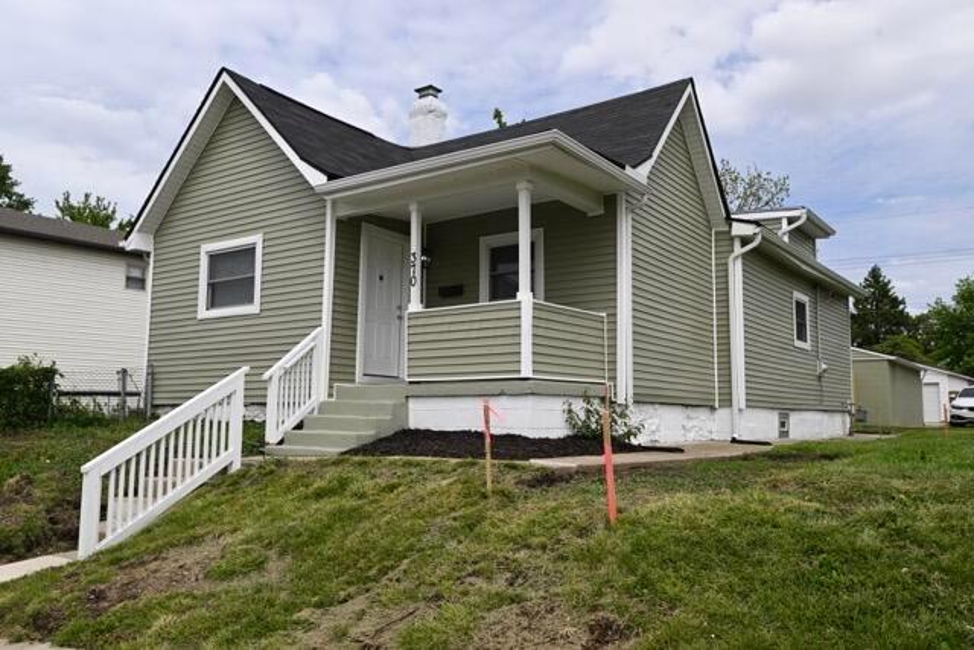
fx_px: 812
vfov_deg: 43.6
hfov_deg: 61.9
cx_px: 487
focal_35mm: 30
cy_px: 325
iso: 100
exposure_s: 1/320
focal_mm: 30
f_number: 9
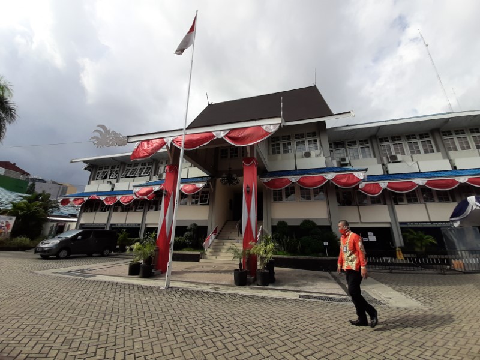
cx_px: 240
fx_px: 180
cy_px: 180
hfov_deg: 106.2
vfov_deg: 89.9
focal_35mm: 13
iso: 40
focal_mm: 1.42
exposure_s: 1/1344
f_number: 2.2
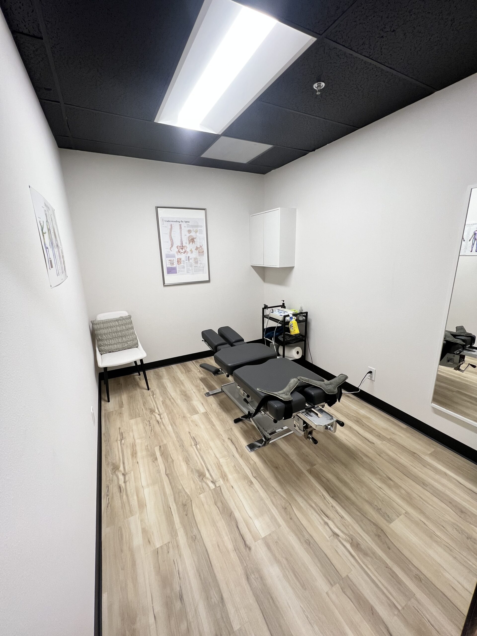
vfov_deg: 106.2
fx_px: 239
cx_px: 238
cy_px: 318
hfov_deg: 89.9
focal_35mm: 13
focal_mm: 1.57
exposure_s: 1/70
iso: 80
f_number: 1.8
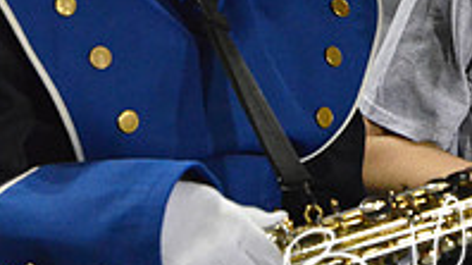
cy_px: -7
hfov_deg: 10.3
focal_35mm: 207
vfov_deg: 5.8
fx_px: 2583
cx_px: 517
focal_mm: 45
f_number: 4.5
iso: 6400
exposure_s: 1/80
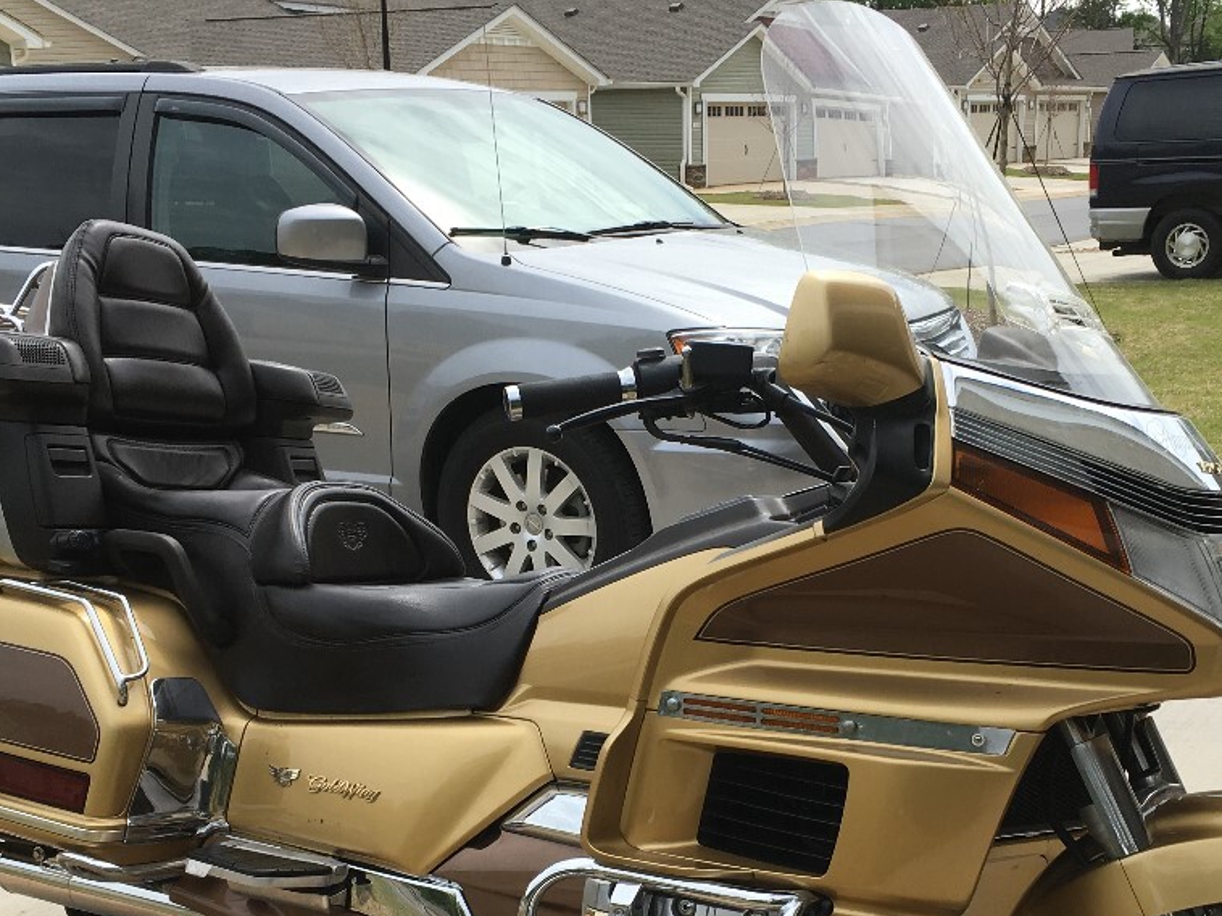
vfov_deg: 29.3
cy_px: 664
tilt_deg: -16.5
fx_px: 1729
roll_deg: +0.5
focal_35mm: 49
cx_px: 669
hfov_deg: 38.9
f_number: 2.2
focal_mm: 4.15
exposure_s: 1/1221
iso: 25
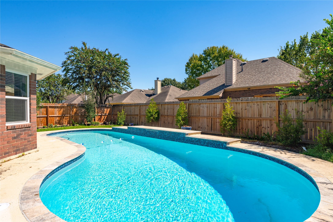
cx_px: 166
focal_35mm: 20
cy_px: 111
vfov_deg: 61.9
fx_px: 185
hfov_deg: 84.0
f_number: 14
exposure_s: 1/250
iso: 125
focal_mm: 20
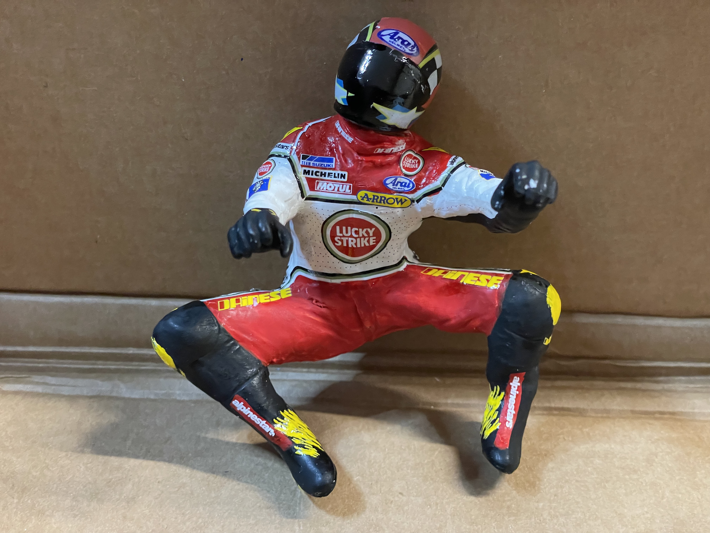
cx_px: 355
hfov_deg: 36.8
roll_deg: +1.4
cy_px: 266
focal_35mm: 52
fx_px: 1067
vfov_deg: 28.0
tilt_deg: -36.5
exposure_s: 1/50
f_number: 2
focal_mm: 6
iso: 800
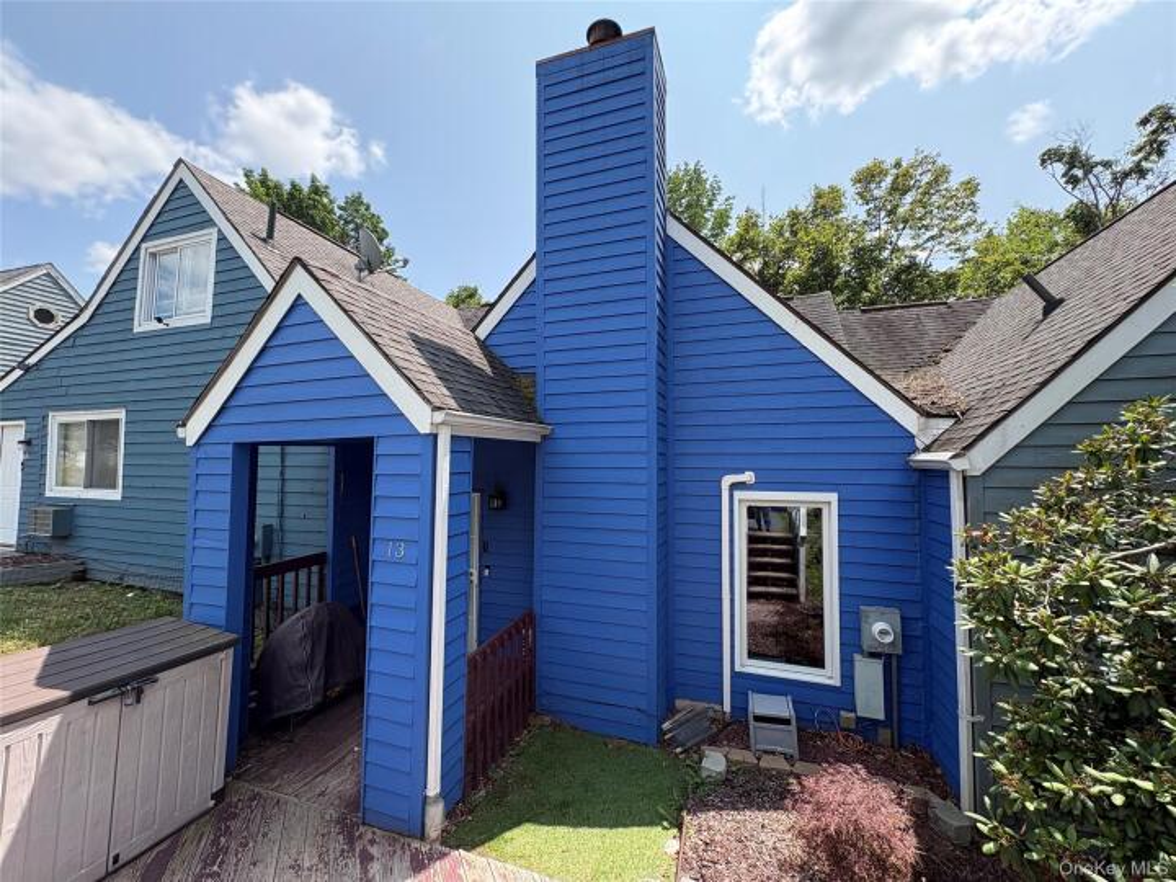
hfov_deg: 102.1
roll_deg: +0.5
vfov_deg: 85.7
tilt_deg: +2.8
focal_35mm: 14
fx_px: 476
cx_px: 588
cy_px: 441
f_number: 2.2
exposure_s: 1/610
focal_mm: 2.22
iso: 64
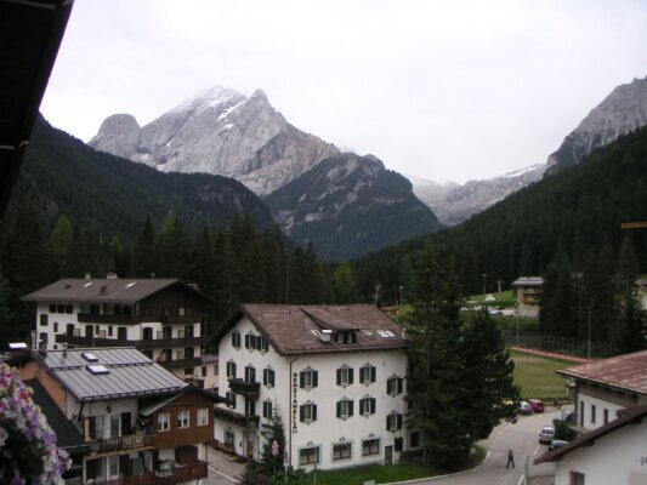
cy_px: 242
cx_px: 324
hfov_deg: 49.0
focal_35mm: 38
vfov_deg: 37.7
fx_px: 710
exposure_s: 1/90
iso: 50
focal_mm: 6
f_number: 2.8
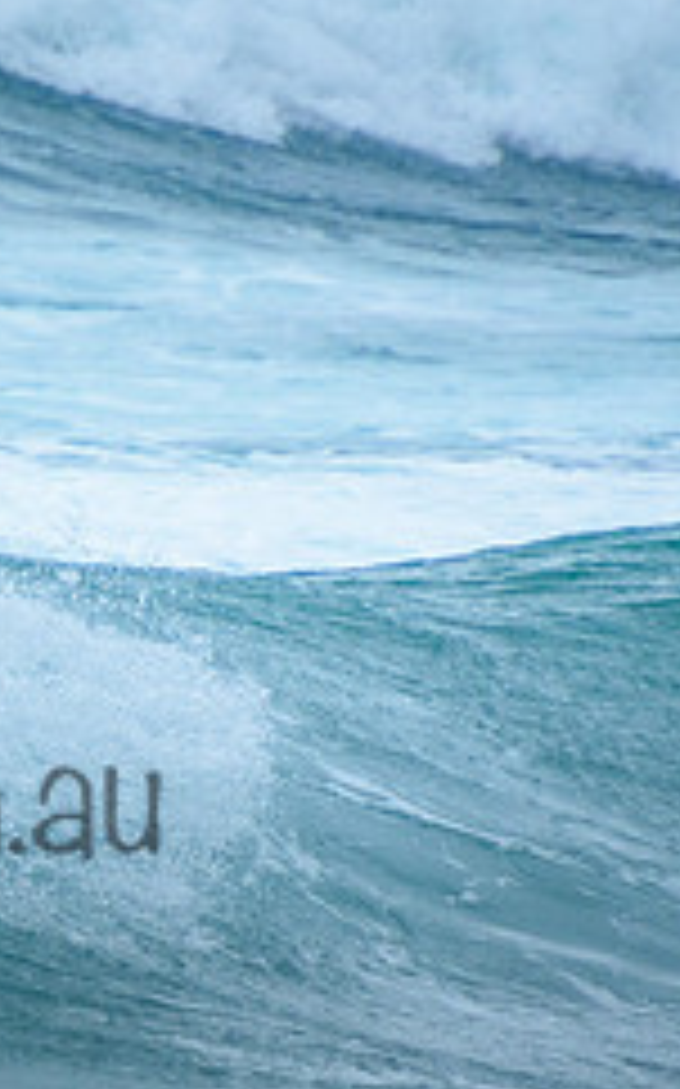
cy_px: 749
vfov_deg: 1.4
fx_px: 43521
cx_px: -315
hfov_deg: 0.9
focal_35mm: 1466
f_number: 5.6
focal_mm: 400
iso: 560
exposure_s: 1/2000
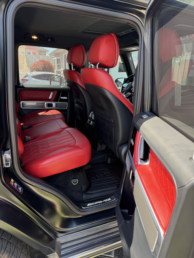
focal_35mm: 24
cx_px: 97
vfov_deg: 71.6
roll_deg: -2.6
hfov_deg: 56.8
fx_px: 179
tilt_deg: -16.6
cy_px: 129
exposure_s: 1/196
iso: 100
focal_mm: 6.76
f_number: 1.78
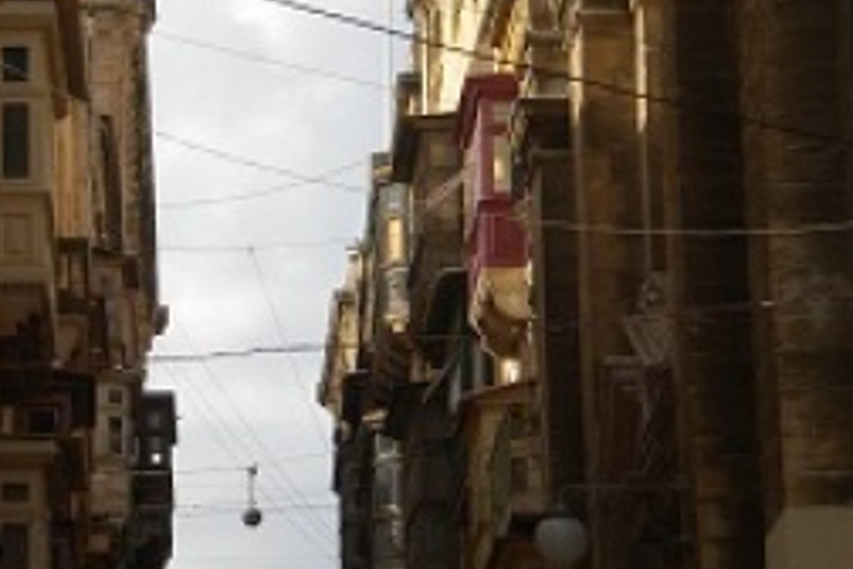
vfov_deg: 6.9
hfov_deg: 10.4
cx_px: 249
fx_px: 4691
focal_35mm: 198
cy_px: 200
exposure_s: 1/248
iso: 80
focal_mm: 17.3
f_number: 8
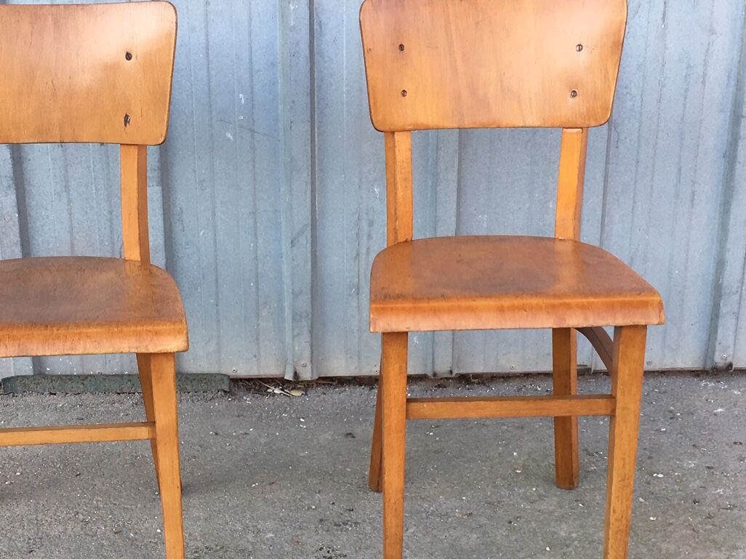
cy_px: 366
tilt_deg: -19.7
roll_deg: +1.1
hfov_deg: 33.6
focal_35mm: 57
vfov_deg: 25.5
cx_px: 268
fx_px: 1228
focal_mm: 4.15
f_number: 2.2
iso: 25
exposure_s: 1/116
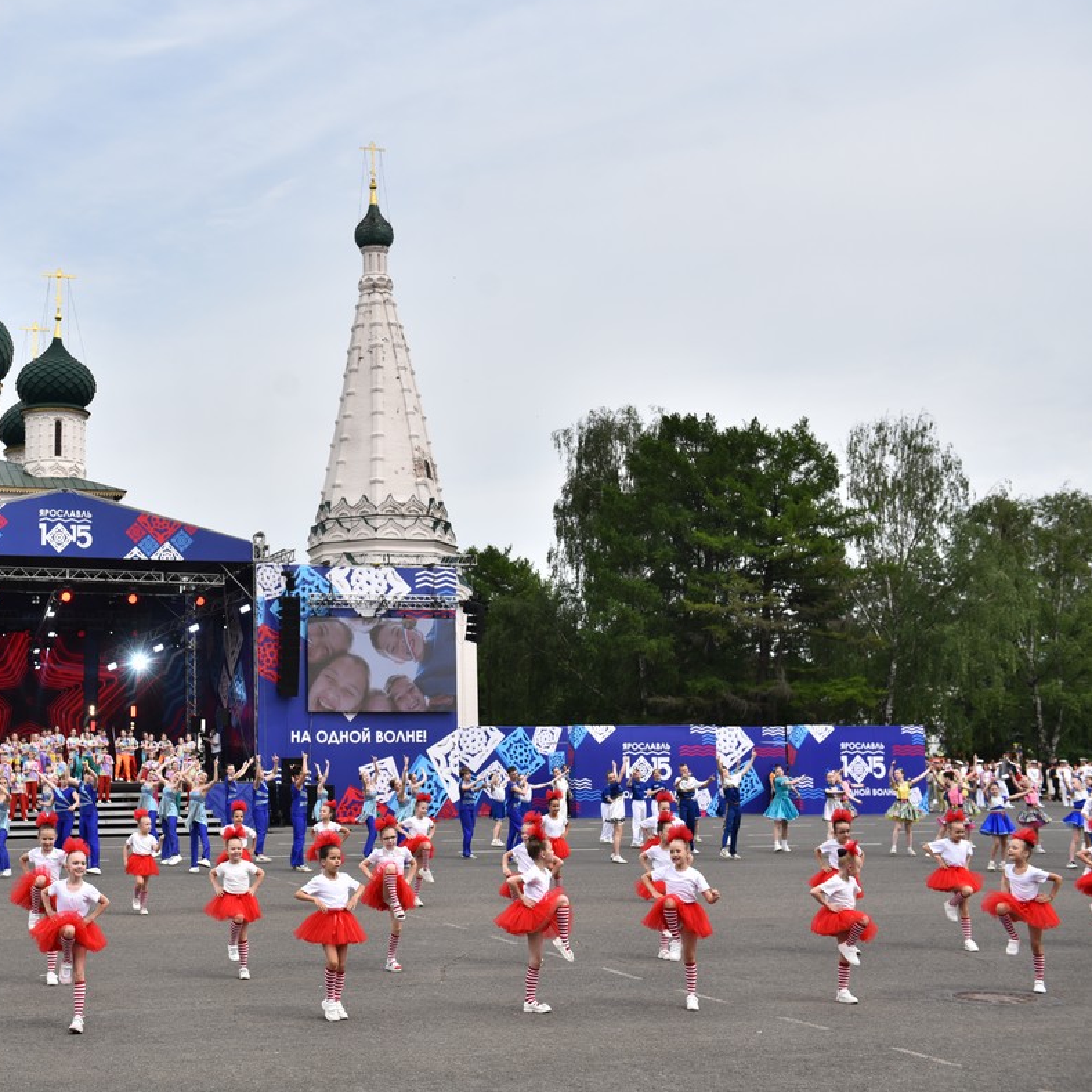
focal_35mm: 49
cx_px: 301
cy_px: 540
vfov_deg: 34.7
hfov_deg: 34.1
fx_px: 1749
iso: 200
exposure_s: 1/1250
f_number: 4
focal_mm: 38
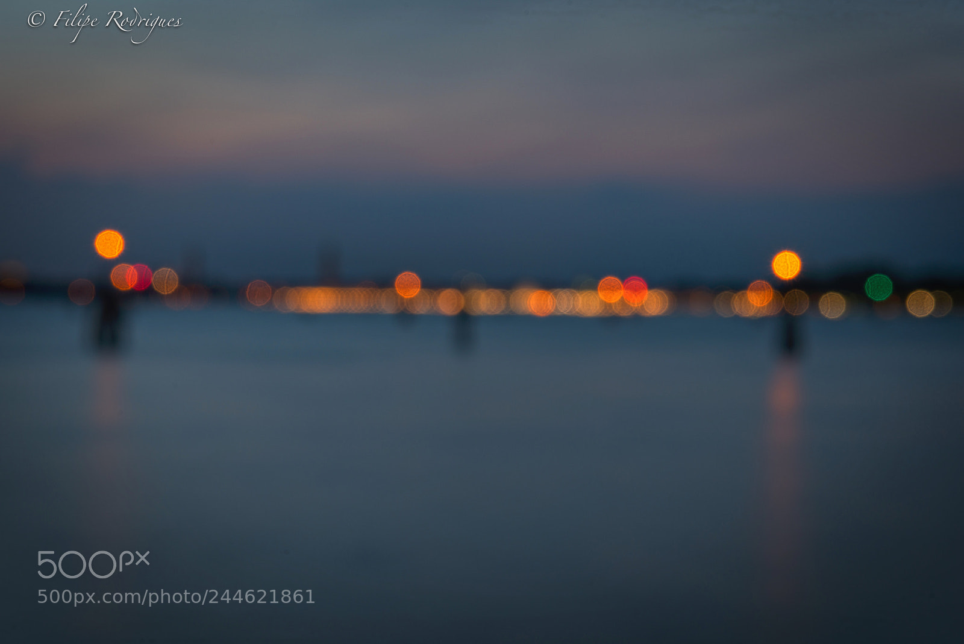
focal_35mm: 70
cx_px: 482
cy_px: 322
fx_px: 1875
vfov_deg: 19.5
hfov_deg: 28.8
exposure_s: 8
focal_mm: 70
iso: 100
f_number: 13
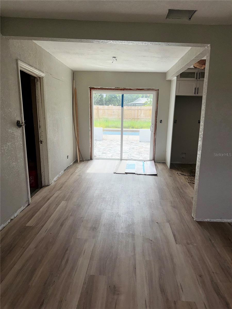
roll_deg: -1.7
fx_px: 214
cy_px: 154
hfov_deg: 56.8
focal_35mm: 24
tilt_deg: -12.6
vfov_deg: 71.6
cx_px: 116
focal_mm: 6.76
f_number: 1.78
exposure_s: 1/1637
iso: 50
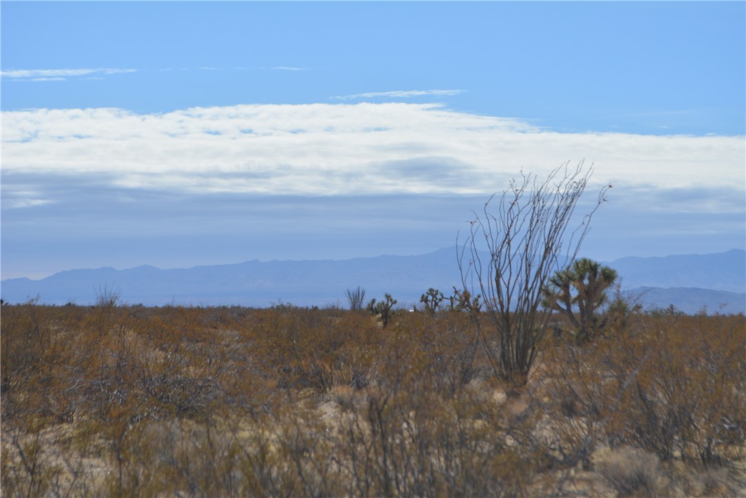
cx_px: 373
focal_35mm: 78
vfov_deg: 17.5
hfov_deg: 26.0
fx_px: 1617
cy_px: 249
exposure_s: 1/2000
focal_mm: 52
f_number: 8
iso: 320
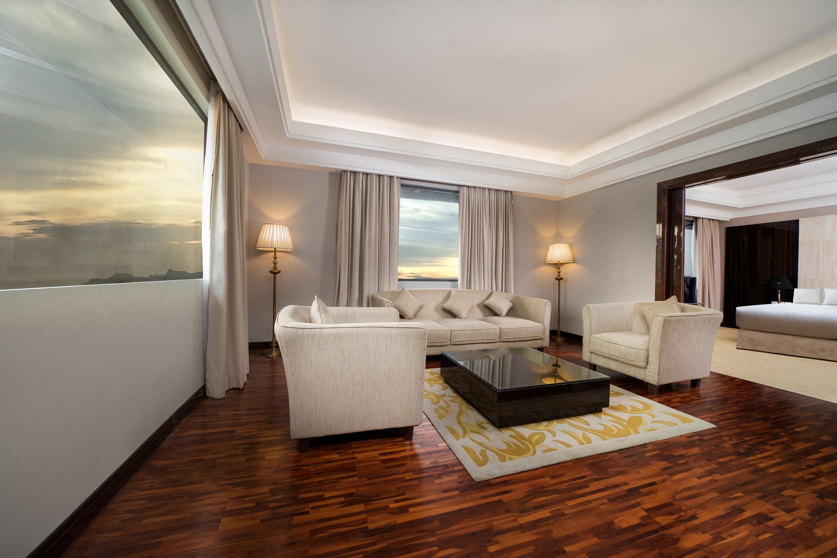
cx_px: 418
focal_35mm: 12
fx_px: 279
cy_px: 279
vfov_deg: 90.0
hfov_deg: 112.6
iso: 500
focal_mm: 12
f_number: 8
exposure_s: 1/80
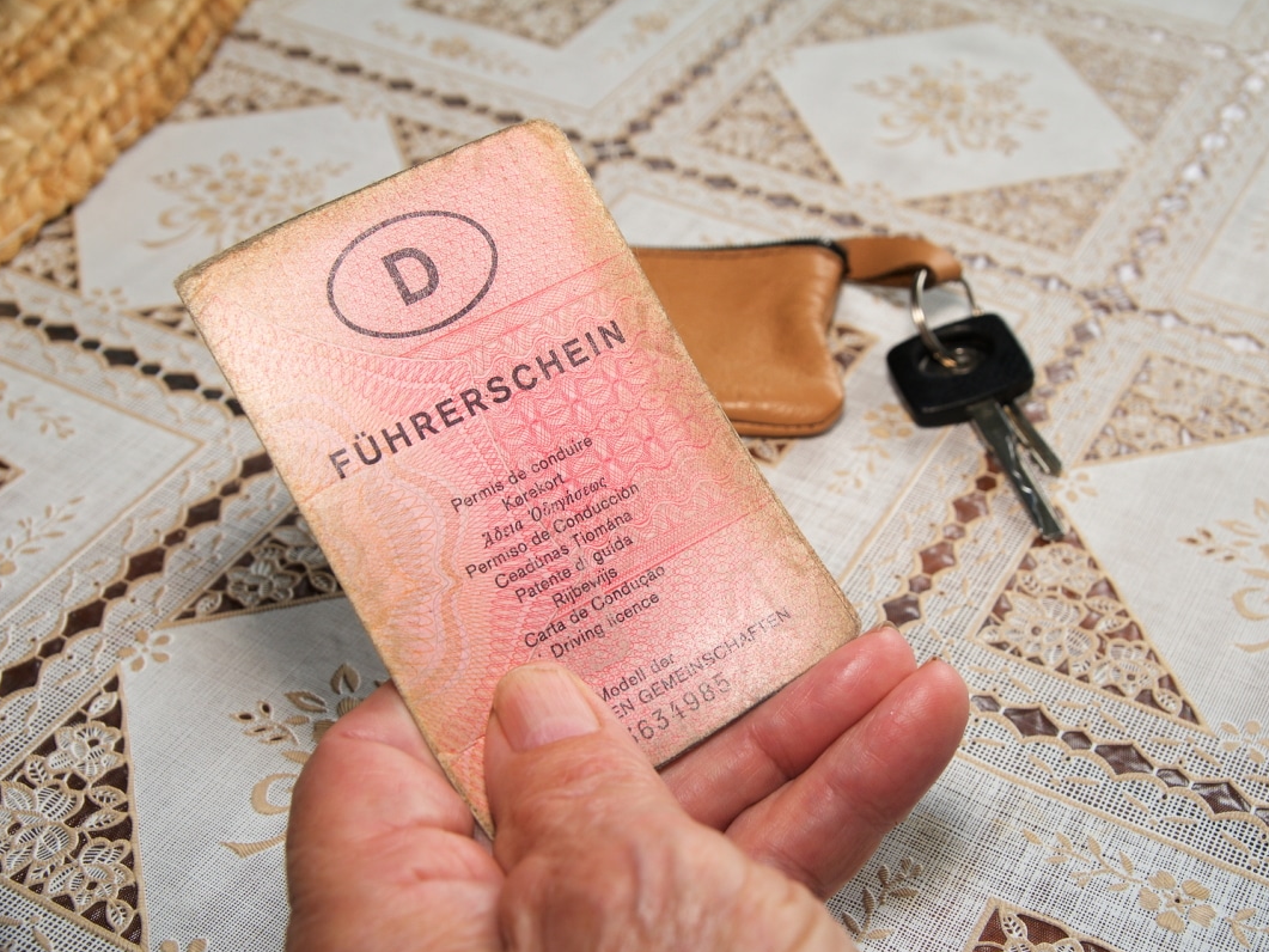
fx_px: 1853
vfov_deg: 28.8
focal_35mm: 51
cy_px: 477
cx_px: 708
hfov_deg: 37.8
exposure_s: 1/80
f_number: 8
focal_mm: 31
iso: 250
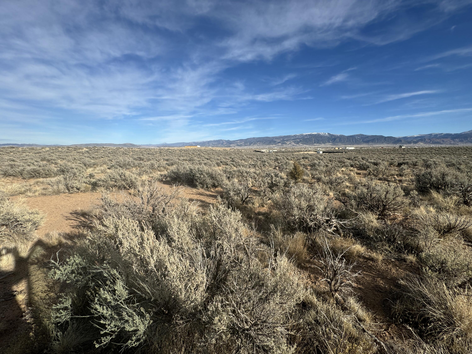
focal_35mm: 14
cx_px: 236
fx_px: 191
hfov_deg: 102.1
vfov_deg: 85.7
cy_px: 177
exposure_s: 1/2415
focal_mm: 2.22
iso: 50
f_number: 2.2
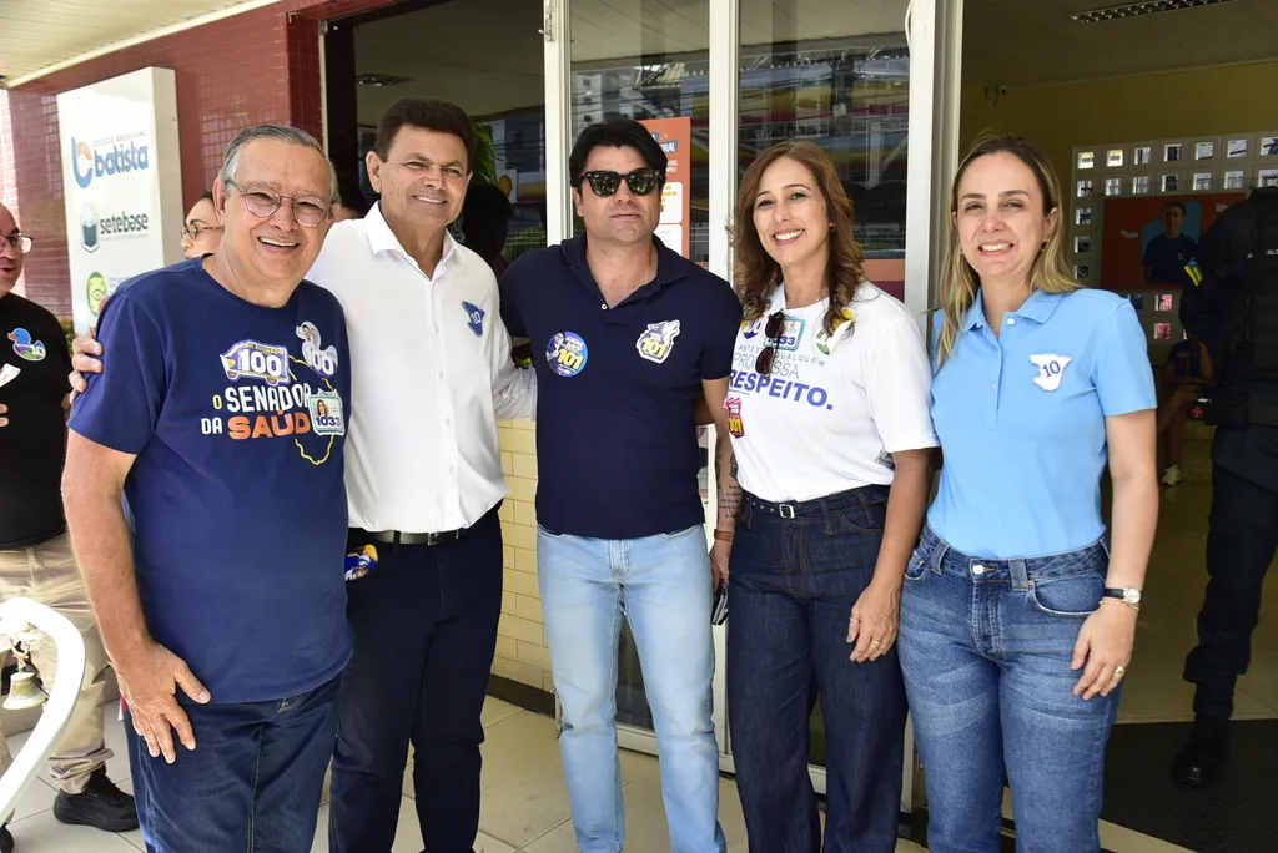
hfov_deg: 60.3
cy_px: 426
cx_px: 639
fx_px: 1101
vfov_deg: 42.4
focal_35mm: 31
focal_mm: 31
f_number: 5.6
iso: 400
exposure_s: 1/200
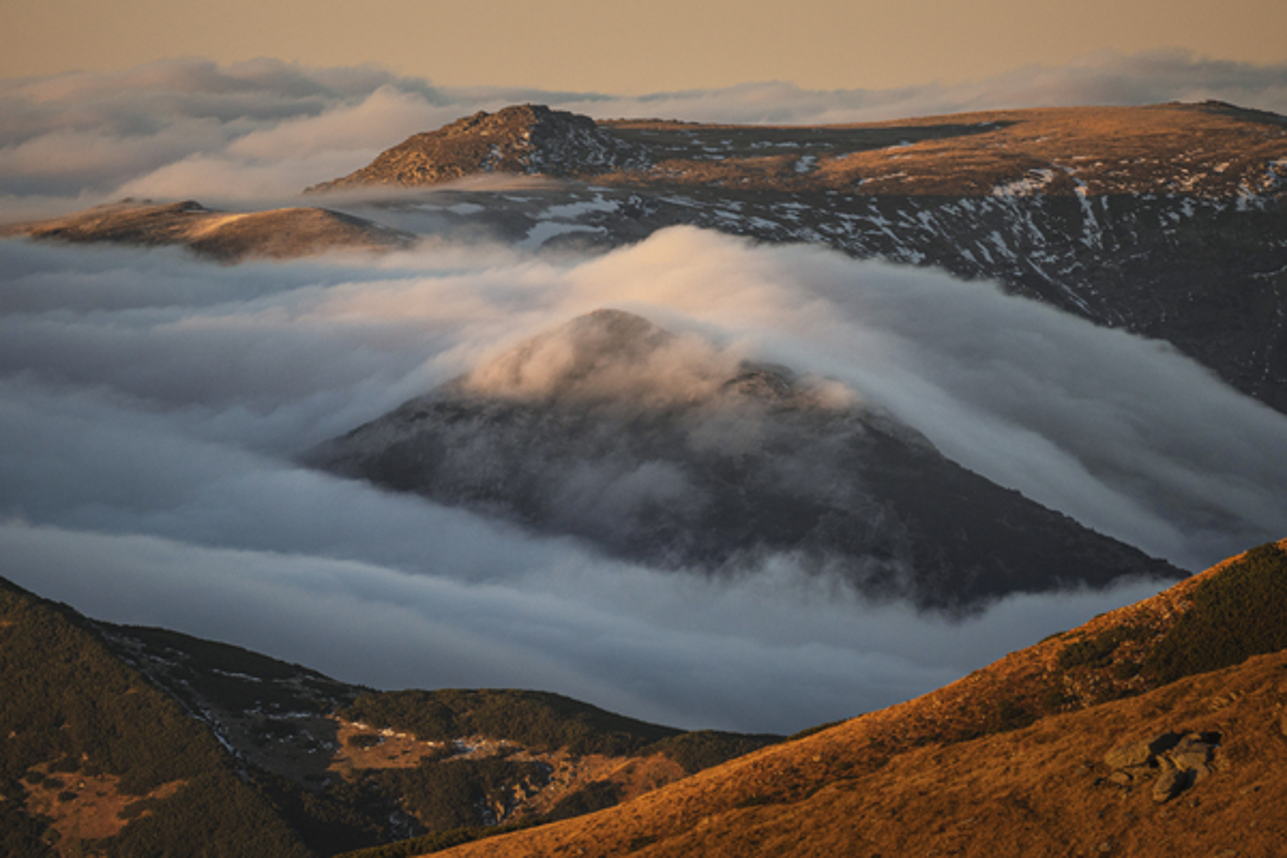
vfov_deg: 2.3
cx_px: 644
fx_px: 21127
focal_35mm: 591
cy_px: 429
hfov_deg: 3.5
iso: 200
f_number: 5.6
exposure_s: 1/800
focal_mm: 394
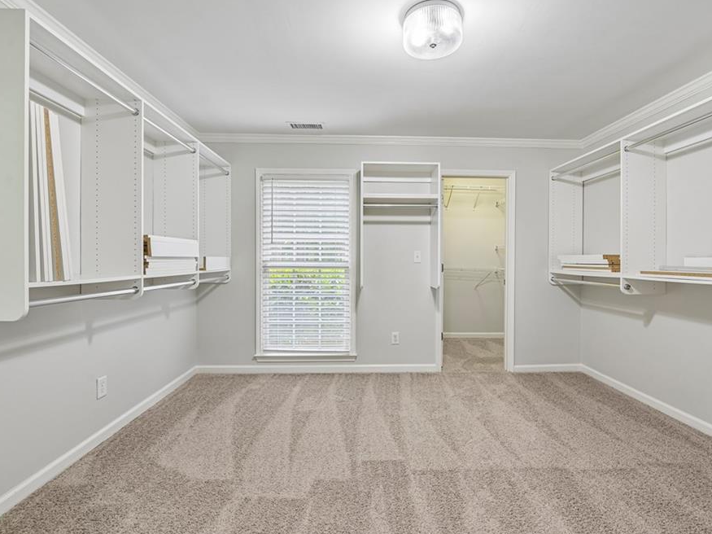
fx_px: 370
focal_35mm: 18
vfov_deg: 71.6
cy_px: 262
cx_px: 369
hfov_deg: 87.7
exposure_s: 1/15
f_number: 8
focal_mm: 16
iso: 400
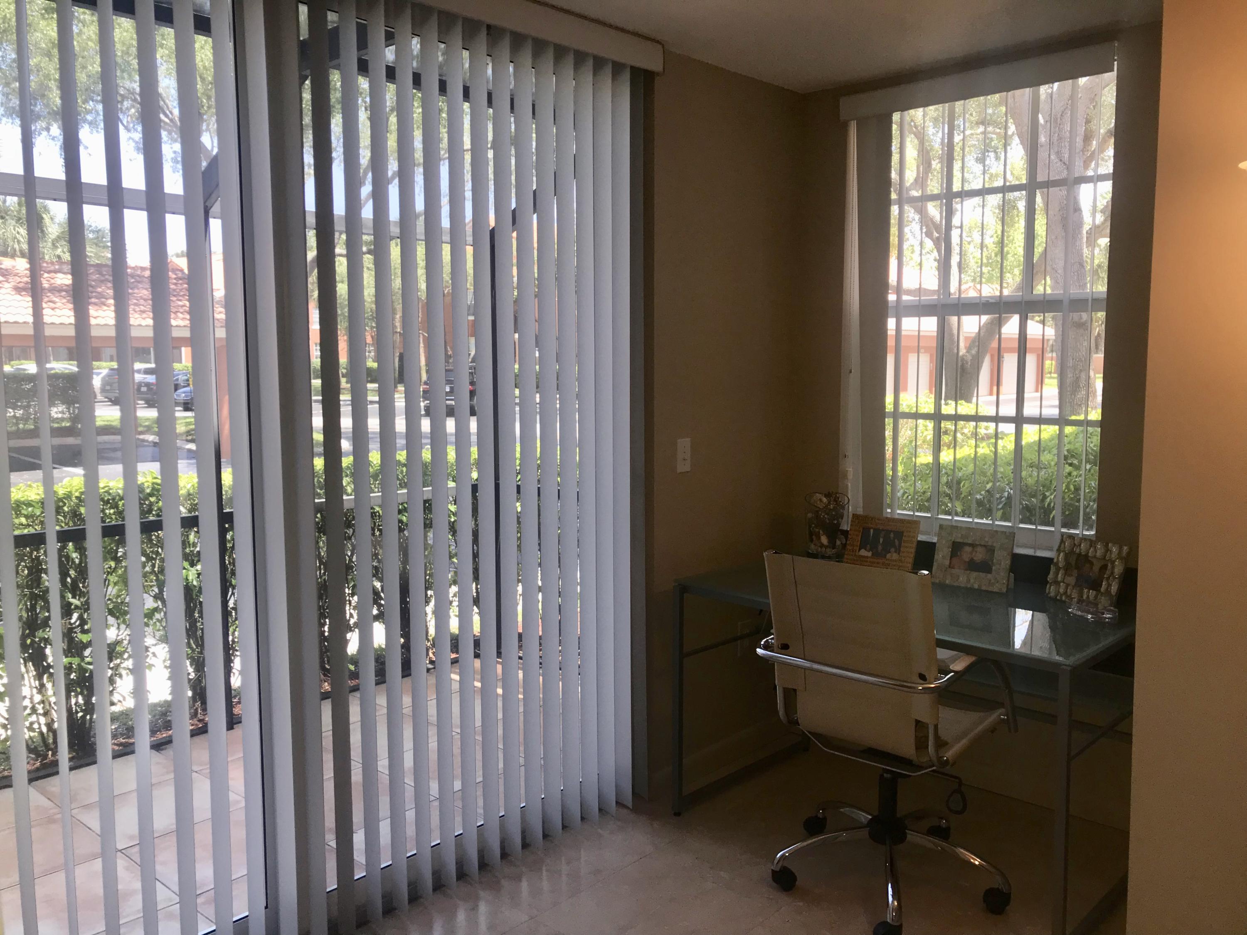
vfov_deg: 49.7
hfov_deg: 63.4
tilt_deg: -5.4
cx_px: 624
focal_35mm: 28
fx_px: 1009
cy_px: 468
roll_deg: +0.1
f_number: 1.8
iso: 20
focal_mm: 3.99
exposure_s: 1/100
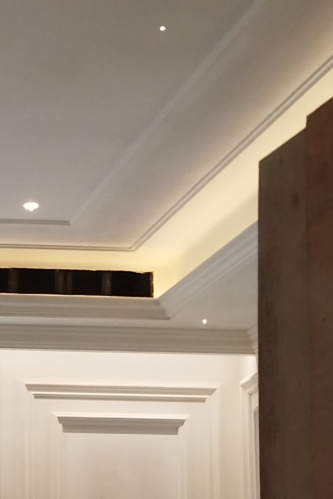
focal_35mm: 114
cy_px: 448
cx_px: -212
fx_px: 1582
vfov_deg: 17.7
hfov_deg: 11.4
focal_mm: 4.71
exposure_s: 1/165
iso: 100
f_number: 1.79
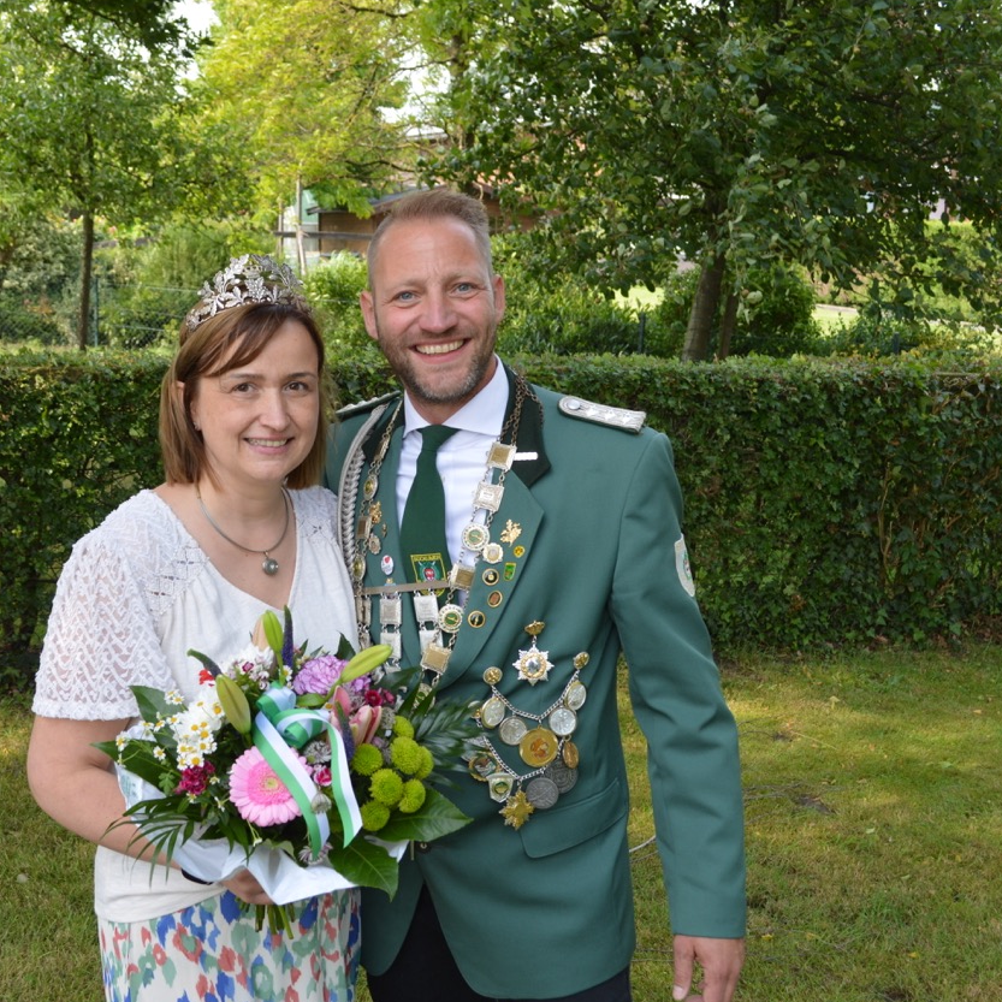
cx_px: 403
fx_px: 1539
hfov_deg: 35.9
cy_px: 511
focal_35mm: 47
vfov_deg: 36.1
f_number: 5.6
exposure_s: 1/125
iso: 160
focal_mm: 24
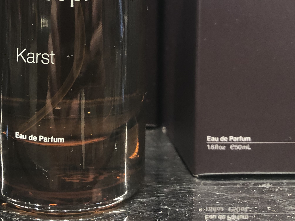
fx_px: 477
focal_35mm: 56
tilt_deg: -2.9
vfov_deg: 25.0
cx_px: 80
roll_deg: +0.4
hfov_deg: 33.8
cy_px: 6
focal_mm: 4
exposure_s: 1/17
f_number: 1.8
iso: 50
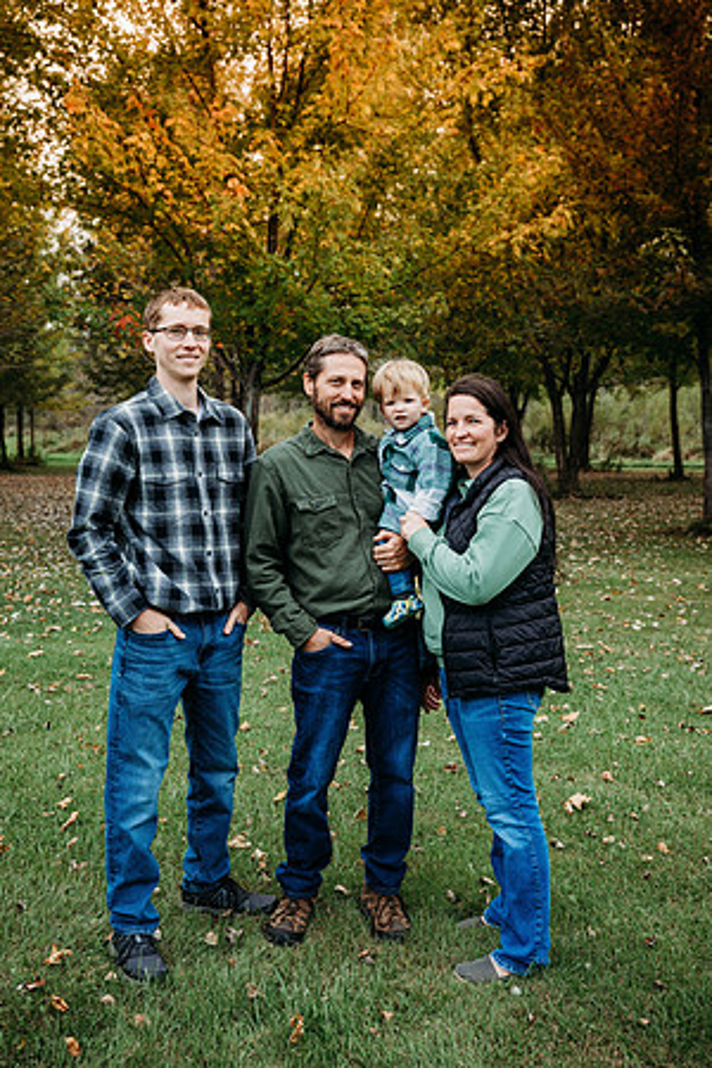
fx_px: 1187
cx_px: 356
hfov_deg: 33.4
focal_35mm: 40
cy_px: 534
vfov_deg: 48.5
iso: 200
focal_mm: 40
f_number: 5
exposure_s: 1/250
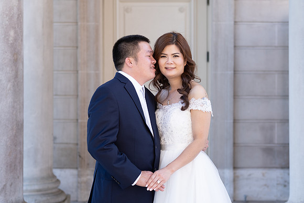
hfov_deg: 24.2
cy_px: 102
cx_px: 152
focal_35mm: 84
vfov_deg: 16.3
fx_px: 709
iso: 160
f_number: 2.5
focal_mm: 56
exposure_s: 1/320
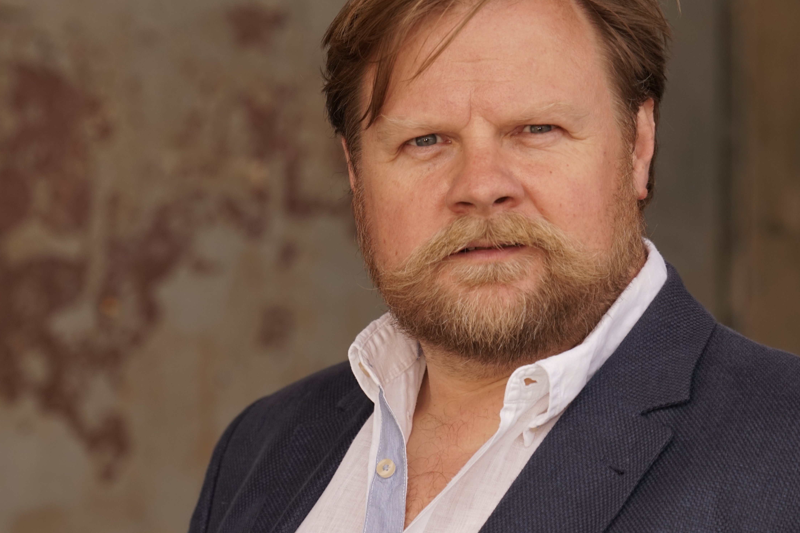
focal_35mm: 290
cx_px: 325
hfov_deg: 7.1
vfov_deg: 4.7
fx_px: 6444
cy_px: 258
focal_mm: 215
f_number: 6.3
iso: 250
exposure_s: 1/200
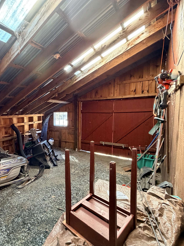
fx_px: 135
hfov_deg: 63.3
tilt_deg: -5.2
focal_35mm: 19
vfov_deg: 84.7
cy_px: 125
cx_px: 39
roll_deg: +0.5
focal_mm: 2.22
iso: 500
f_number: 2.2
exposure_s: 1/60
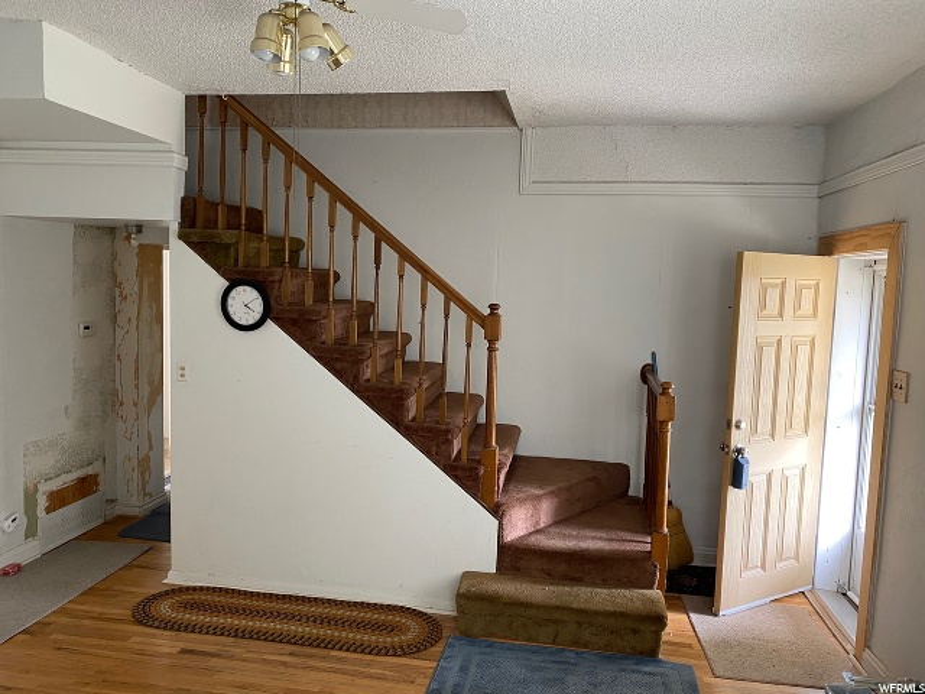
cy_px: 347
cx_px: 462
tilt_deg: -5.0
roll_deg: -1.4
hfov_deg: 67.3
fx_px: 695
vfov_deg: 53.1
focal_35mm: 26
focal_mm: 4.25
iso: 200
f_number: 1.8
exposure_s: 1/60
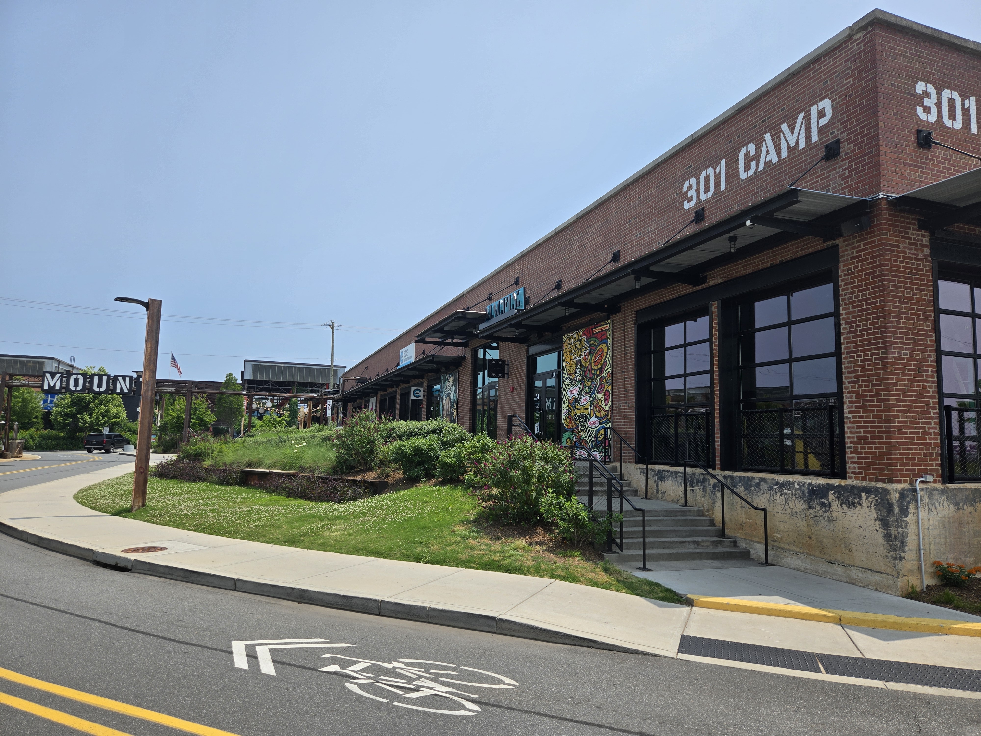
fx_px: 652
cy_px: 368
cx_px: 490
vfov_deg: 58.9
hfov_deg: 73.9
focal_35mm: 23
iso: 32
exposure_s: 1/2921
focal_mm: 5.4
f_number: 1.8
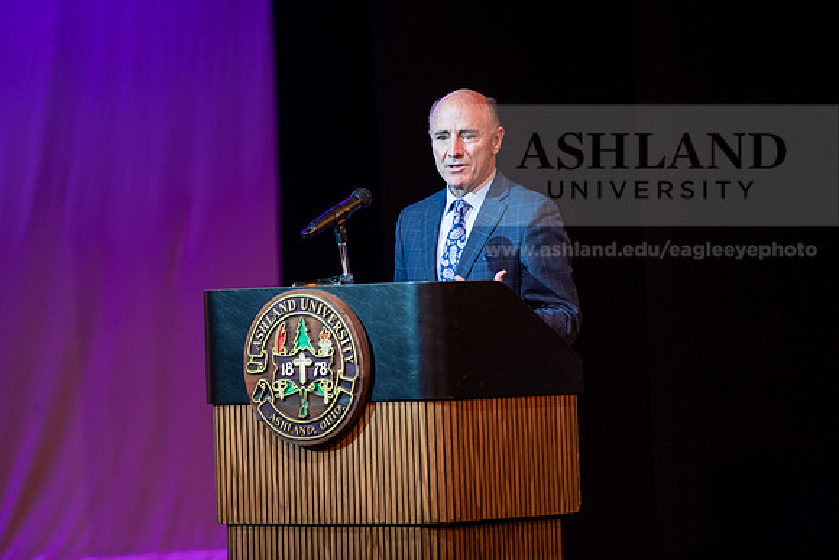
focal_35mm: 200
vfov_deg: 6.9
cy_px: 280
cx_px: 420
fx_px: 4662
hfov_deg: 10.3
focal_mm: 200
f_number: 3.2
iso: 1250
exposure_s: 1/160
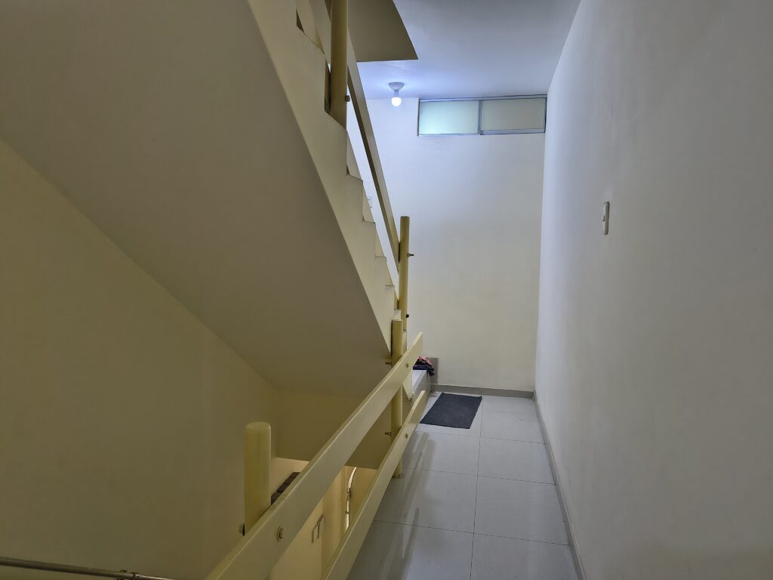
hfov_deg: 71.6
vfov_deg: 56.8
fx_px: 536
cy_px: 290
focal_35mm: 24
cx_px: 386
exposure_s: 1/100
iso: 761
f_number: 1.8
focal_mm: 5.56
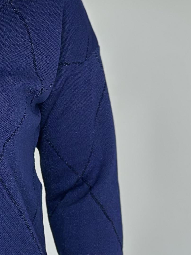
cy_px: 62
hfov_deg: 8.1
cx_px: -70
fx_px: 1325
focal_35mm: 180
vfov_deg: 11.0
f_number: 1.78
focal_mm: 6.86
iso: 80
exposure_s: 1/160
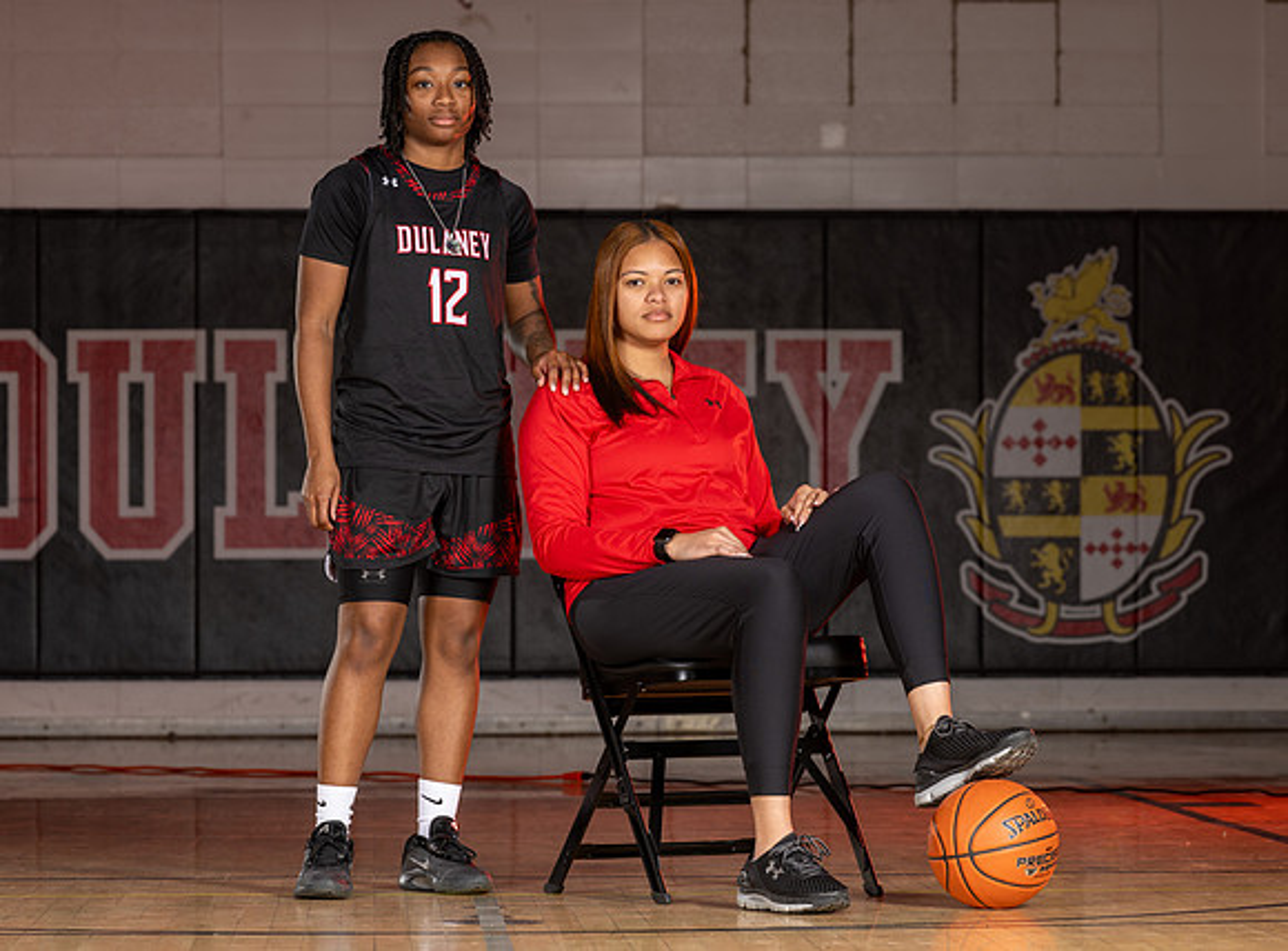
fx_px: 5539
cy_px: 447
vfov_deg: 9.8
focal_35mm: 150
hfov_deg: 13.3
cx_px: 685
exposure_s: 1/125
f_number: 6.3
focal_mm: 120
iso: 80
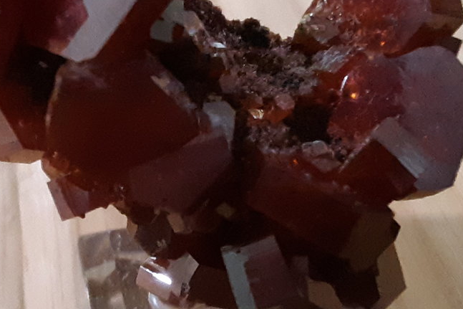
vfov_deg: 18.7
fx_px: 926
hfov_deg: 28.1
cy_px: 263
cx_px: 207
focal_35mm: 72
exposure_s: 1/20
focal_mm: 2.91
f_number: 1.9
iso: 500
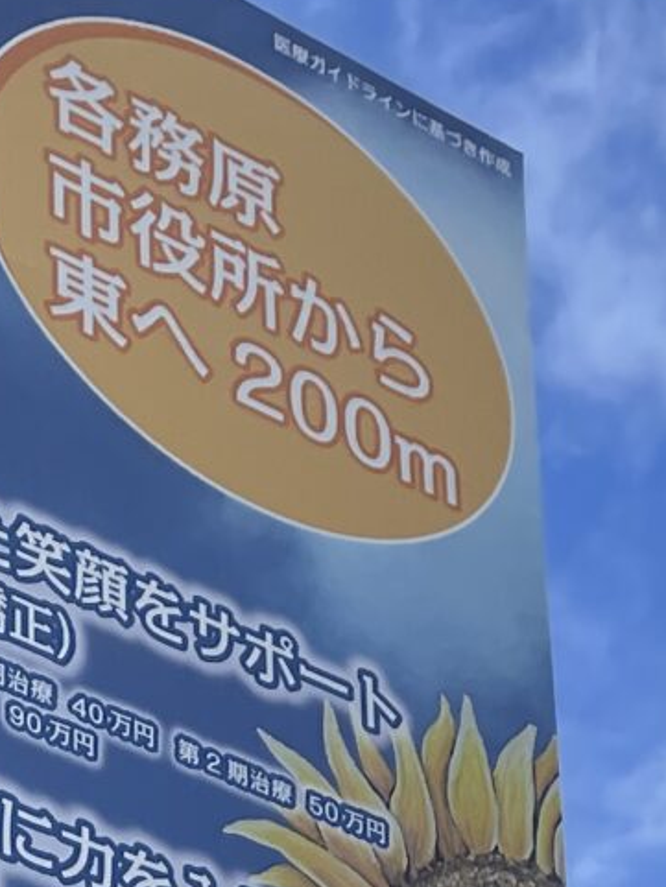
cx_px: -260
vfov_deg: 13.2
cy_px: 1654
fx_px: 3410
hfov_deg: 10.8
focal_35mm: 133
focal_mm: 5.1
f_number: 1.6
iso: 32
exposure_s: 1/4049
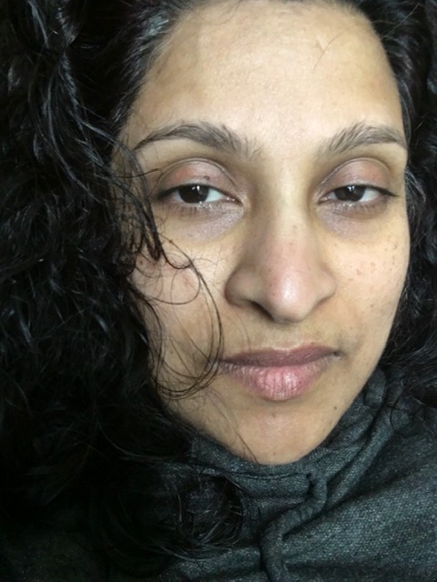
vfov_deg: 58.4
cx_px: 218
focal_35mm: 31
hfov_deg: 45.4
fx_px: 522
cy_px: 291
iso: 160
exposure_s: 1/15
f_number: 2.2
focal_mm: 2.65
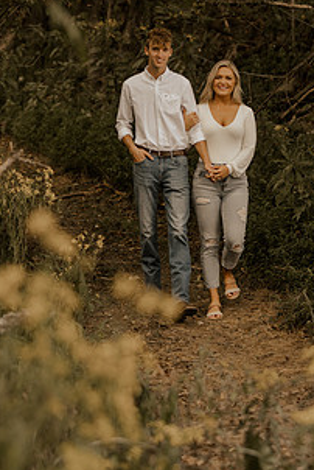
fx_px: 2467
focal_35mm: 189
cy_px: 170
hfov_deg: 7.3
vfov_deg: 10.9
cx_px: 180
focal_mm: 85
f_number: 1.8
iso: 100
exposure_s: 1/400
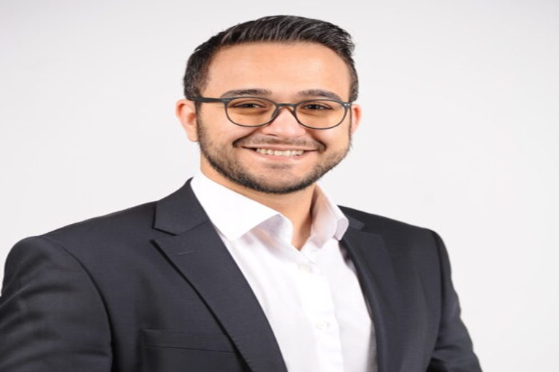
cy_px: 186
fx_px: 3105
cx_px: 280
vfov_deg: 6.9
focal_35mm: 200
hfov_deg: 10.3
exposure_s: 1/125
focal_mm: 200
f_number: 4.5
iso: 200
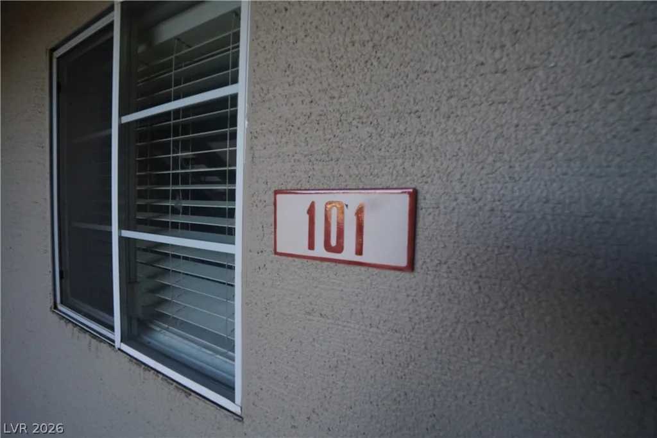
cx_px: 328
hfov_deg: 112.6
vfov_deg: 90.0
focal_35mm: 12
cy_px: 219
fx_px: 219
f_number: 9
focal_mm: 12
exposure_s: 1/250
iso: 2000
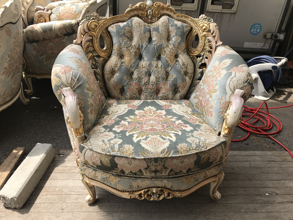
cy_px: 110
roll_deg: -3.5
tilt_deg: -34.0
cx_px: 146
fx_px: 237
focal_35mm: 28
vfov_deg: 49.7
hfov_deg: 63.4
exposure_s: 1/1126
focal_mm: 3.99
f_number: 1.8
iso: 20
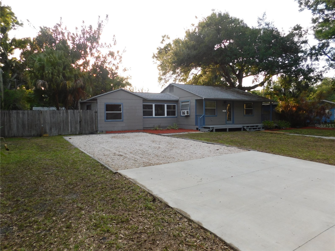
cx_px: 168
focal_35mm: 23
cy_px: 126
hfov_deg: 73.9
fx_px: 223
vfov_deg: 58.9
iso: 125
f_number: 3
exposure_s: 1/250
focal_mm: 4
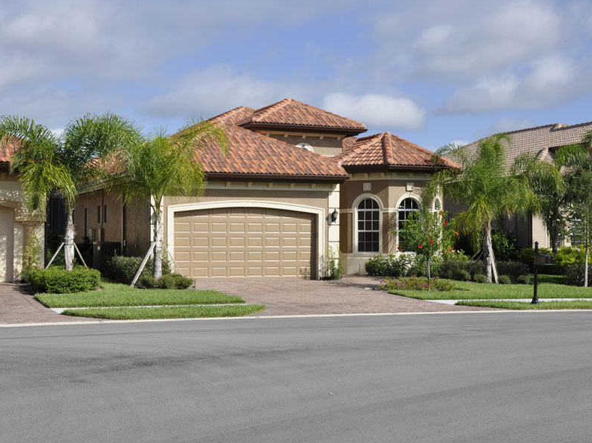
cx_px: 311
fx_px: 984
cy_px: 222
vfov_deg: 25.4
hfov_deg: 33.5
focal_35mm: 58
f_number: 10
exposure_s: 1/400
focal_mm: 35
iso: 200
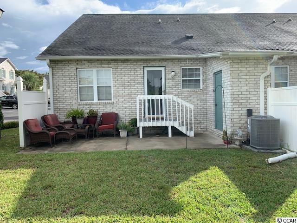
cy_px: 112
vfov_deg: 53.1
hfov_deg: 67.3
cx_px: 148
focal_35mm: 26
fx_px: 223
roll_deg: +1.2
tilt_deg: -2.3
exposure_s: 1/842
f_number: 1.8
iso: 25
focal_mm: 4.25
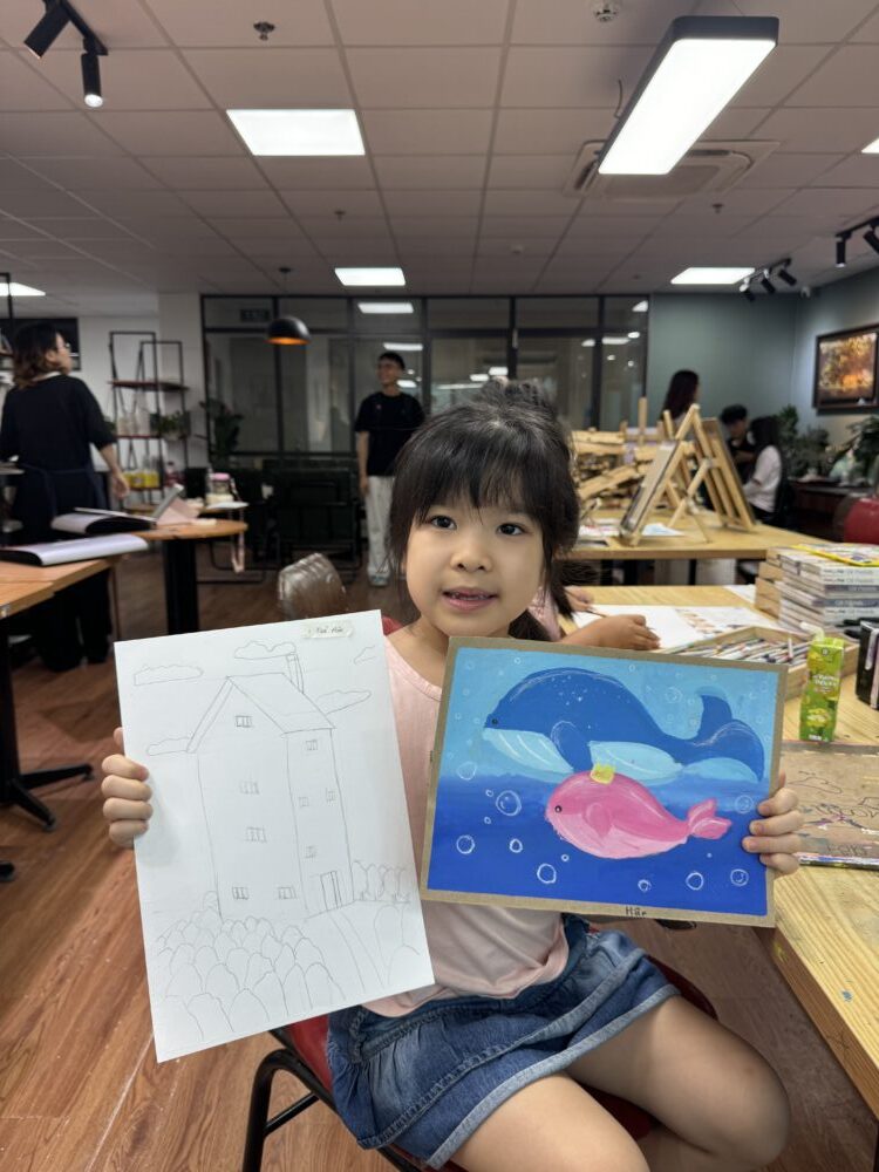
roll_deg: -0.1
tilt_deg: -8.1
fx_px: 813
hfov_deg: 56.8
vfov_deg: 71.6
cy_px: 586
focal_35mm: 24
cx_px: 440
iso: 80
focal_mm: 6.76
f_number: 1.78
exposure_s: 1/100
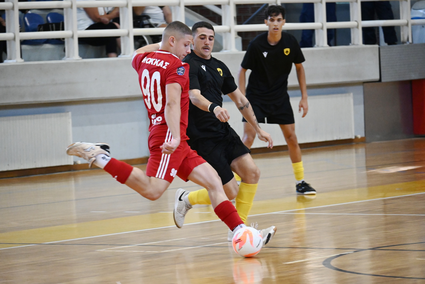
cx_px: 212
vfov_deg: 5.9
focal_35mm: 232
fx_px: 2745
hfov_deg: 8.9
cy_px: 142
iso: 4500
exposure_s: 1/500
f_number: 5.3
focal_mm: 155
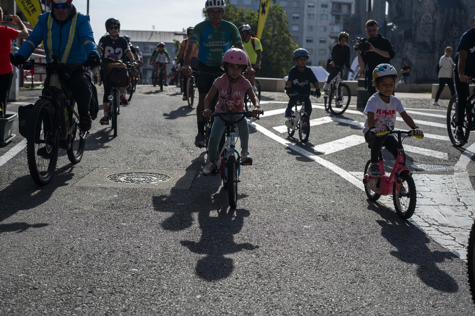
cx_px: 238
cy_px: 158
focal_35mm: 50
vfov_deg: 27.0
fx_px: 659
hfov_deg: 39.6
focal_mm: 50
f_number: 4.5
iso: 100
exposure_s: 1/1250
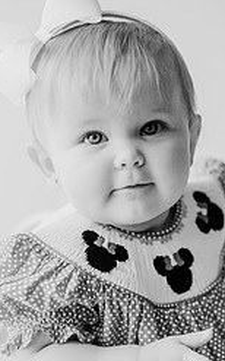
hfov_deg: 14.0
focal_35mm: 93
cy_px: 257
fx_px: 914
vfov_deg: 22.2
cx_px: 121
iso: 1000
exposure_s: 1/800
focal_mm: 50
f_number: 2
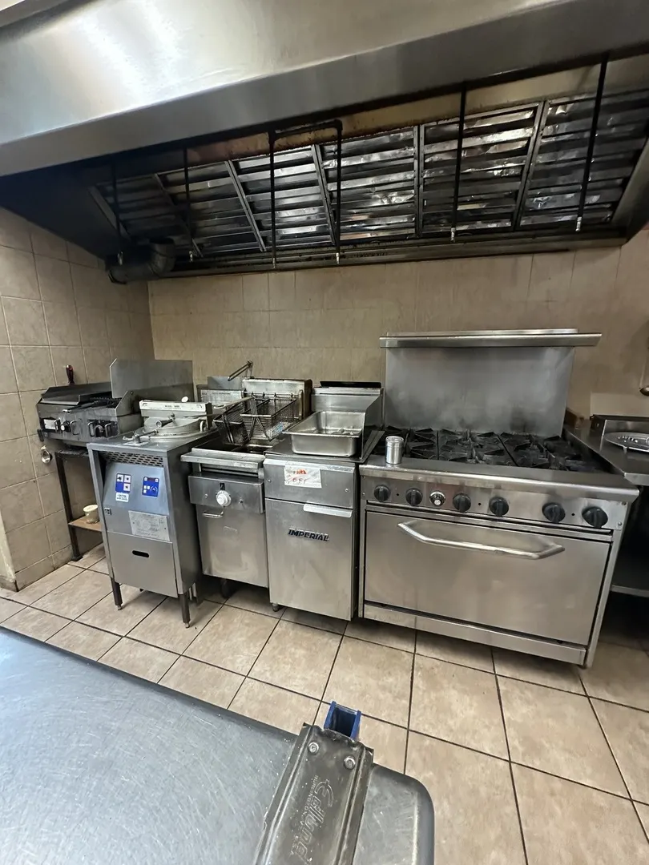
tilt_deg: -11.8
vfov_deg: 102.1
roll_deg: -1.7
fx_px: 350
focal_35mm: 14
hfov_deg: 85.7
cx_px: 324
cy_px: 432
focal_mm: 2.22
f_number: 2.2
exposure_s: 1/60
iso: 800
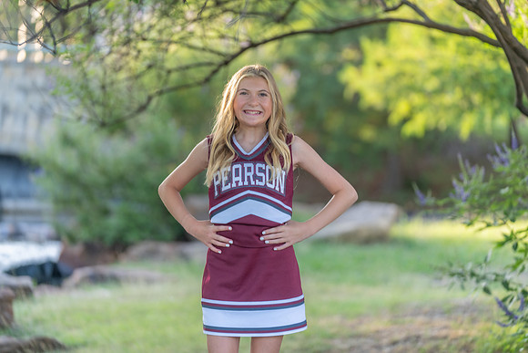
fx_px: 1980
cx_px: 264
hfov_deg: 15.2
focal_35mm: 135
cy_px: 176
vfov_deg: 10.2
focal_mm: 135
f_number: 2.8
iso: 320
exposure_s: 1/320
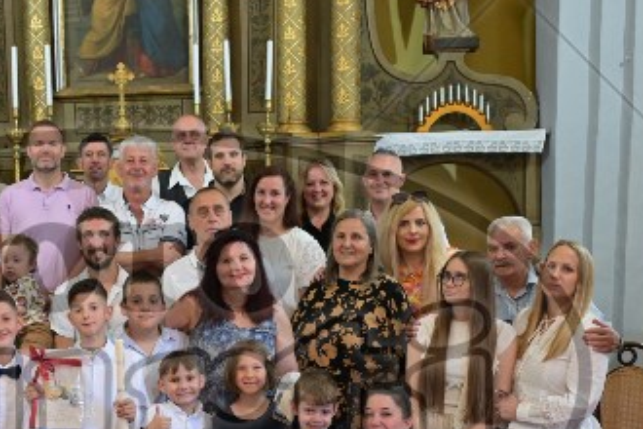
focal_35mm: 68
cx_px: 121
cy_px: 375
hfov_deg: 29.0
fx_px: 1214
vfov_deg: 19.7
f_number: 5
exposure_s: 1/125
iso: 4000
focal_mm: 34.5
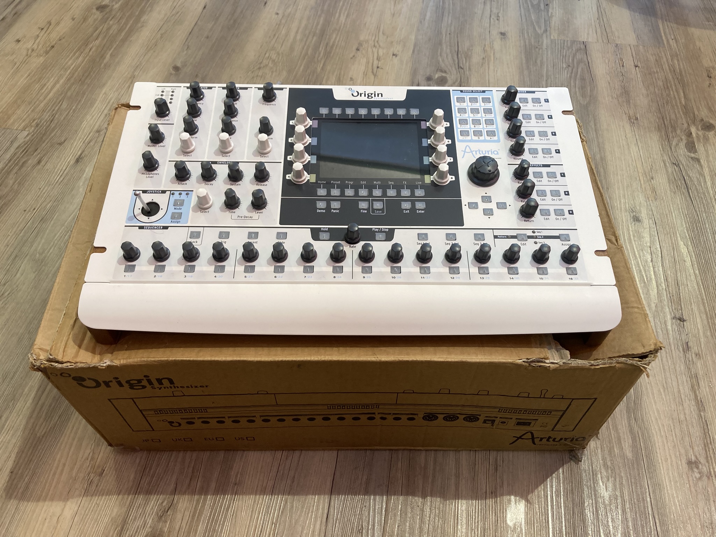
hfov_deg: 63.4
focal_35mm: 28
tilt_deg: -52.2
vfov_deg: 49.7
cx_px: 358
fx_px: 579
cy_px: 268
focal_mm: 3.99
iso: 64
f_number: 1.8
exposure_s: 1/50
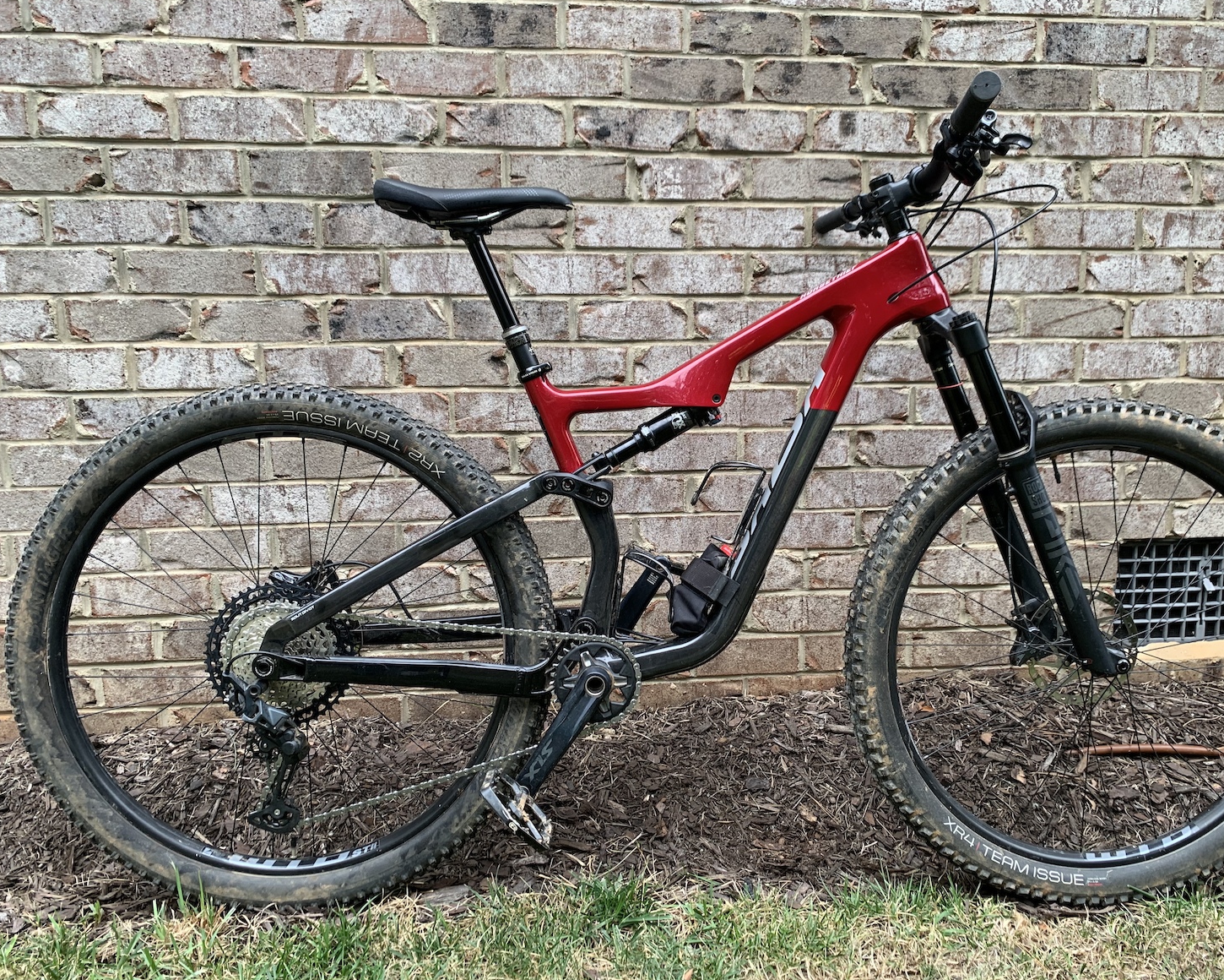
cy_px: 498
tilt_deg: -9.8
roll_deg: -0.2
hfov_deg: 62.1
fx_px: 1014
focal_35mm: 28
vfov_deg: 51.5
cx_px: 673
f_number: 1.8
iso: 64
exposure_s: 1/121
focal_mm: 4.25
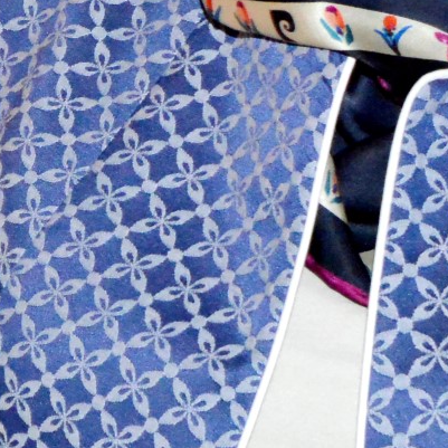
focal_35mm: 178
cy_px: 154
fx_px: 2606
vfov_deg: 9.8
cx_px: -296
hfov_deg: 9.5
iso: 6400
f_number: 8
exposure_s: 1/60
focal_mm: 28
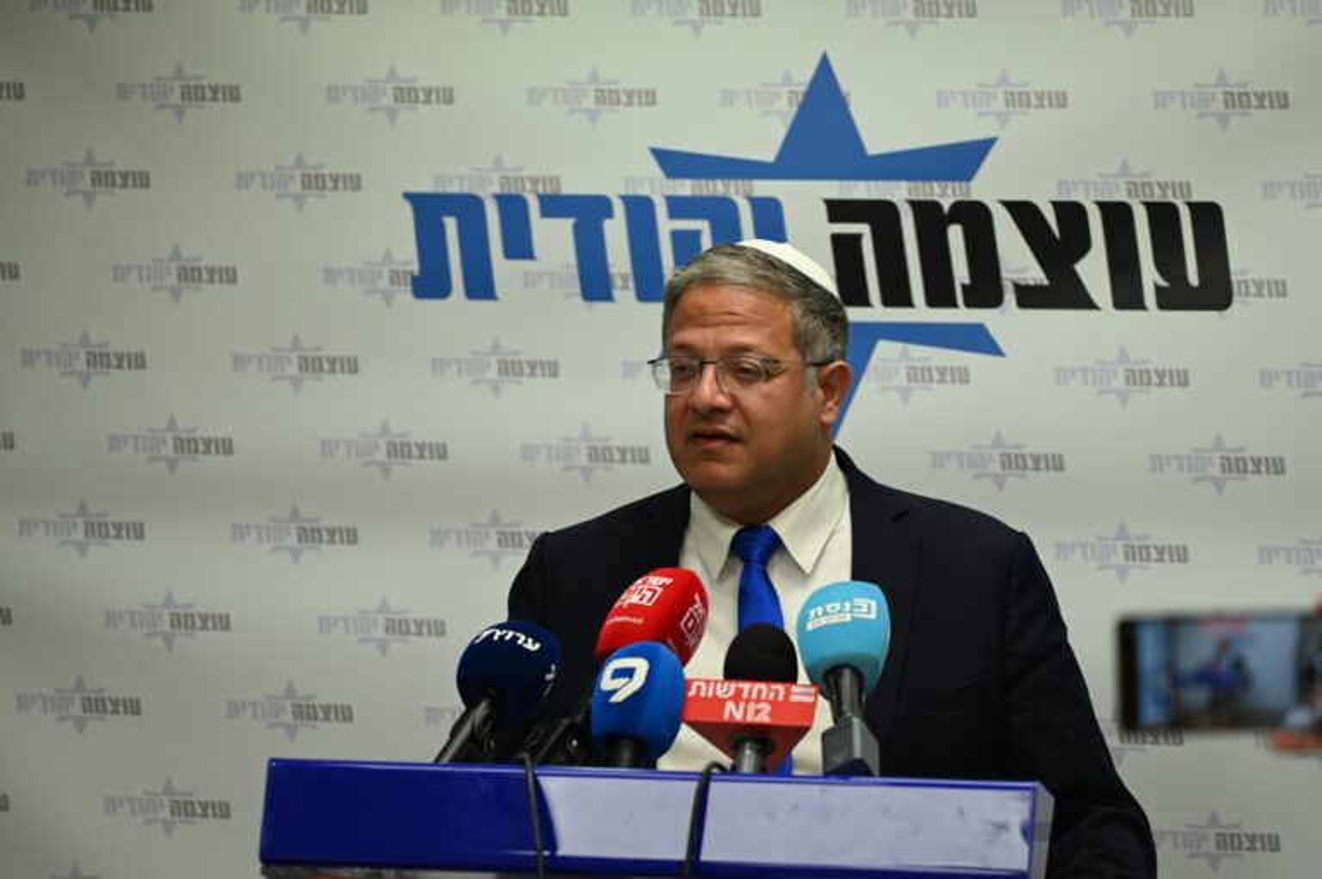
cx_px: 661
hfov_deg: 10.3
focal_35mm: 200
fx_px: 7339
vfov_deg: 6.9
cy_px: 440
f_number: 4
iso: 640
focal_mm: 200
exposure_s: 1/160
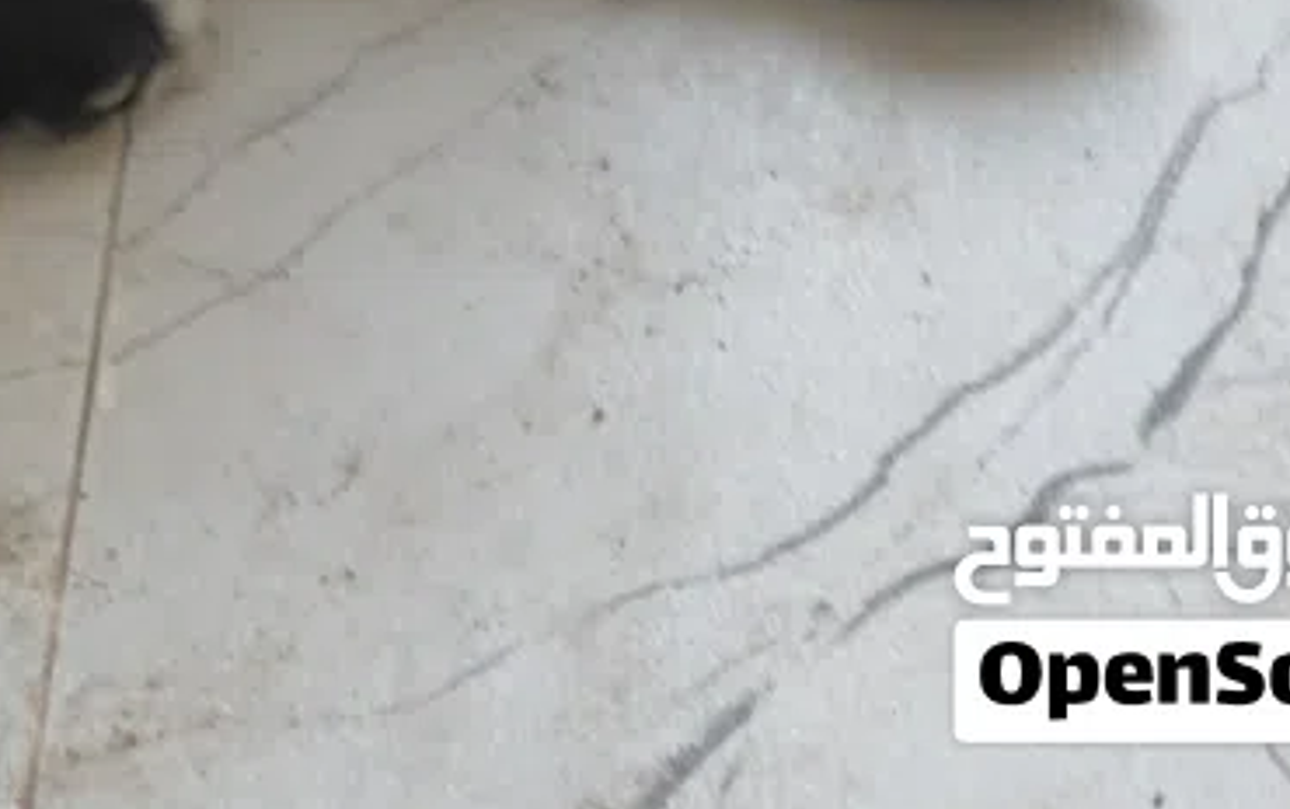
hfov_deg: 14.8
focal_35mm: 141
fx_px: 4962
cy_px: -10
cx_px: 429
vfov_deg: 9.3
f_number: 2.8
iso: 100
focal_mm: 9
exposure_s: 1/99
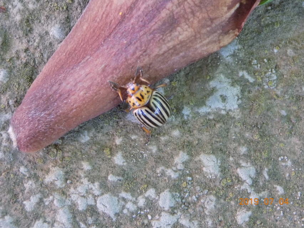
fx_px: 2064
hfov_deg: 8.4
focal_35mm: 235
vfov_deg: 6.3
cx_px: 152
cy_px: 114
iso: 400
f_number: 5.6
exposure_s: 1/20
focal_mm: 41.8
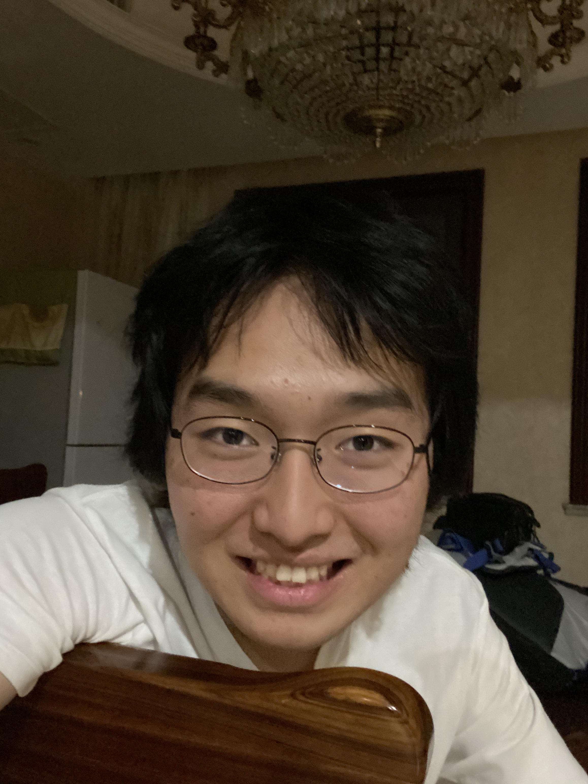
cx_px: 294
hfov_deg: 46.8
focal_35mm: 30
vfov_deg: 60.0
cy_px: 392
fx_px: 679
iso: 1250
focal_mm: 2.71
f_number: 2.2
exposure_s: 1/17
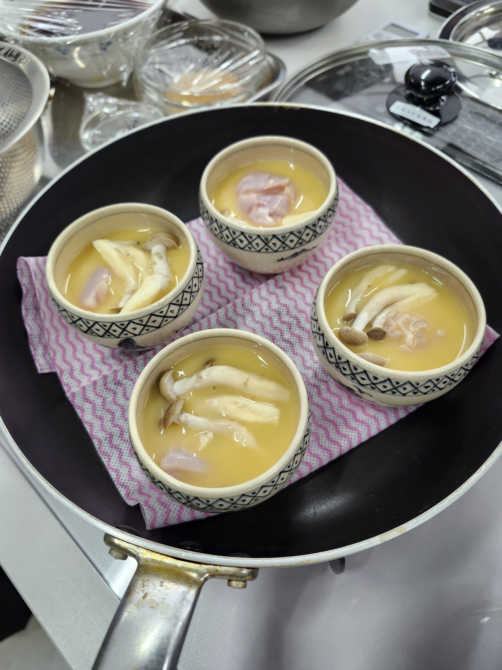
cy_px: 335
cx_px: 251
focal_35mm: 23
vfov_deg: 73.9
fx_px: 445
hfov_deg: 58.9
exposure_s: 1/180
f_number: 1.8
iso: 160
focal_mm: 5.54
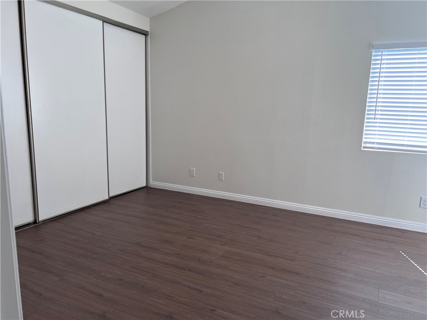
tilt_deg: -10.8
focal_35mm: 26
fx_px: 321
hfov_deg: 67.3
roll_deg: -0.7
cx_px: 214
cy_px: 160
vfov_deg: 53.1
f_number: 1.5
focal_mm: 5.7
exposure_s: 1/117
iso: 64
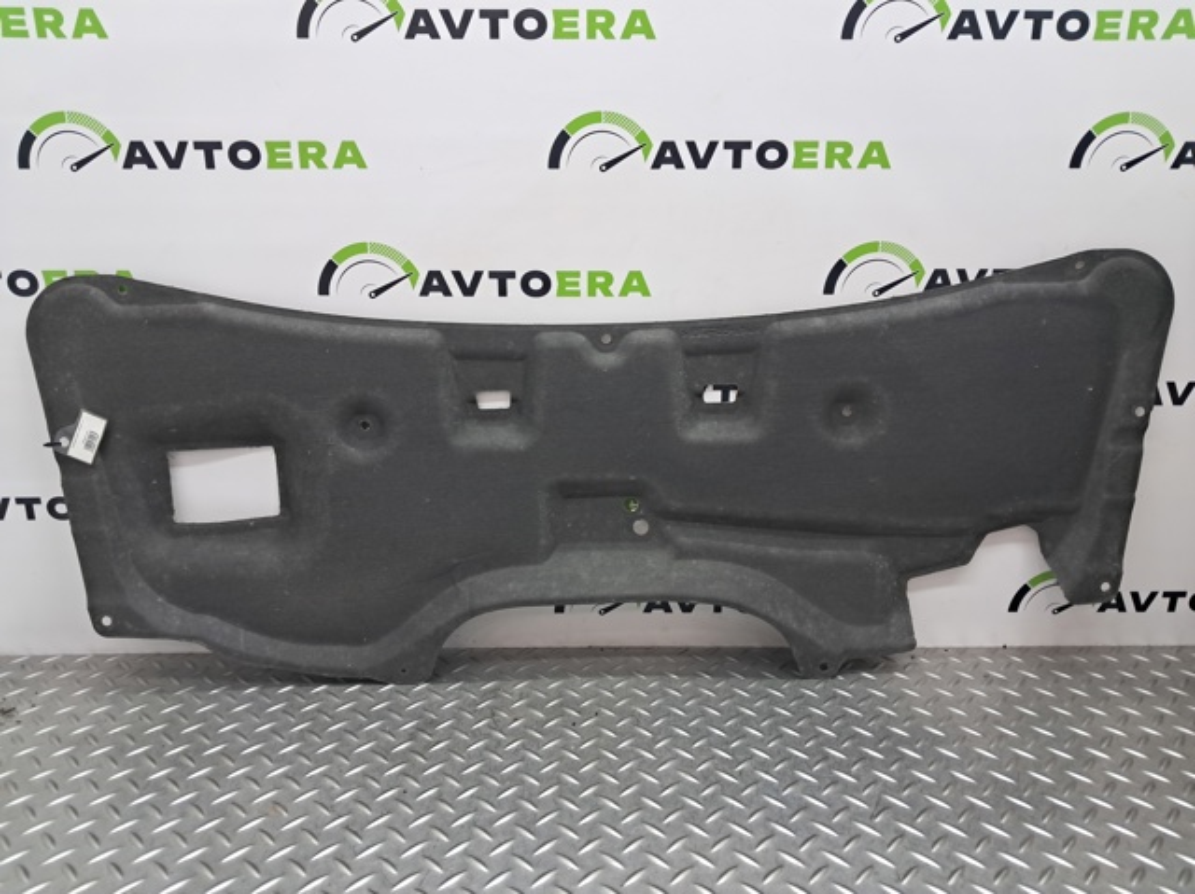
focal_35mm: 27
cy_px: 447
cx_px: 598
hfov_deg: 65.4
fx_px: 931
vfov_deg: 51.3
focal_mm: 4
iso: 125
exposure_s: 1/50
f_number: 1.8
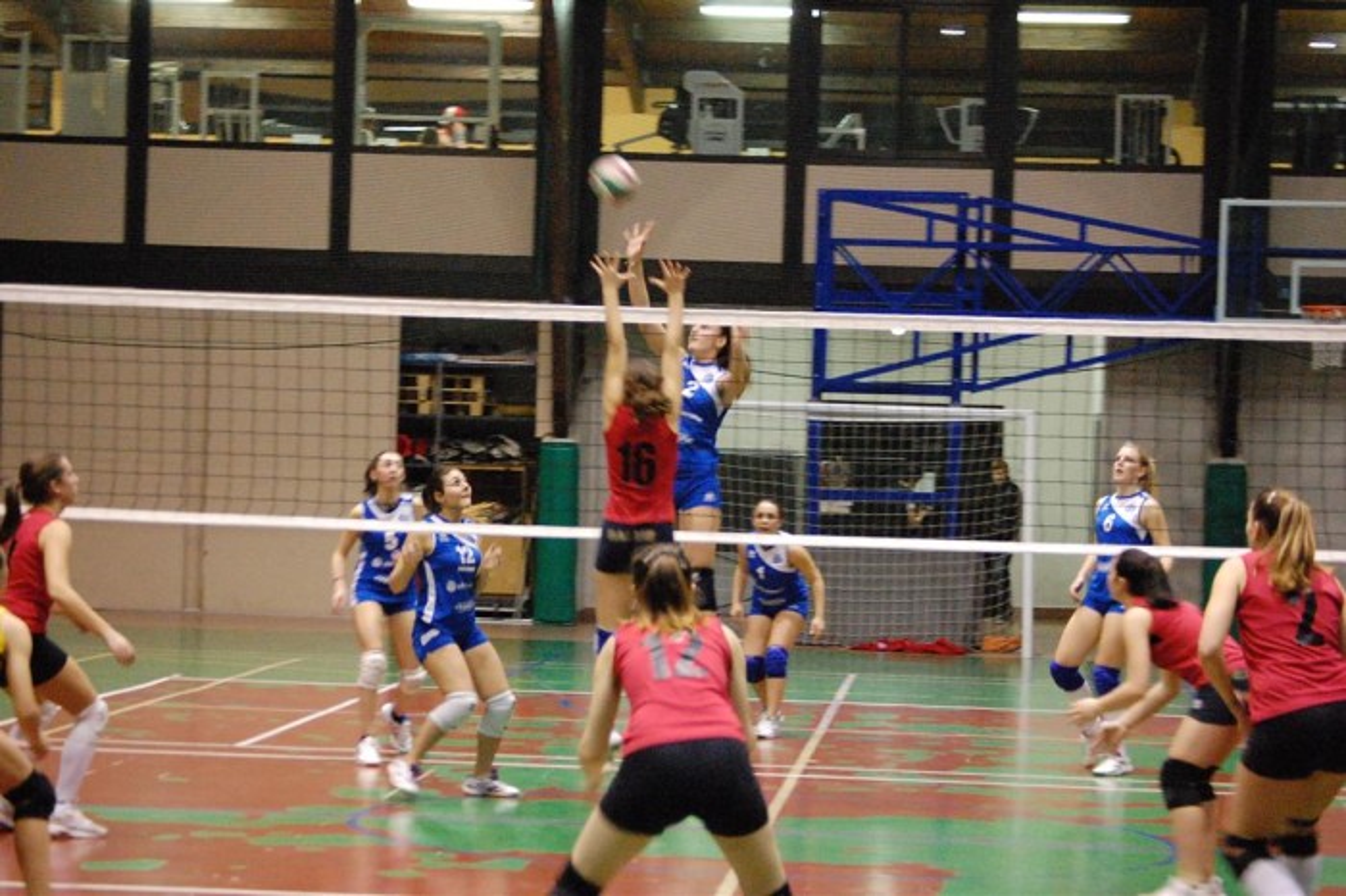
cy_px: 448
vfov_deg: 13.8
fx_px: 3700
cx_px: 673
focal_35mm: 99
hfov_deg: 20.6
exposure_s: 1/40
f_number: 4.2
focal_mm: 66
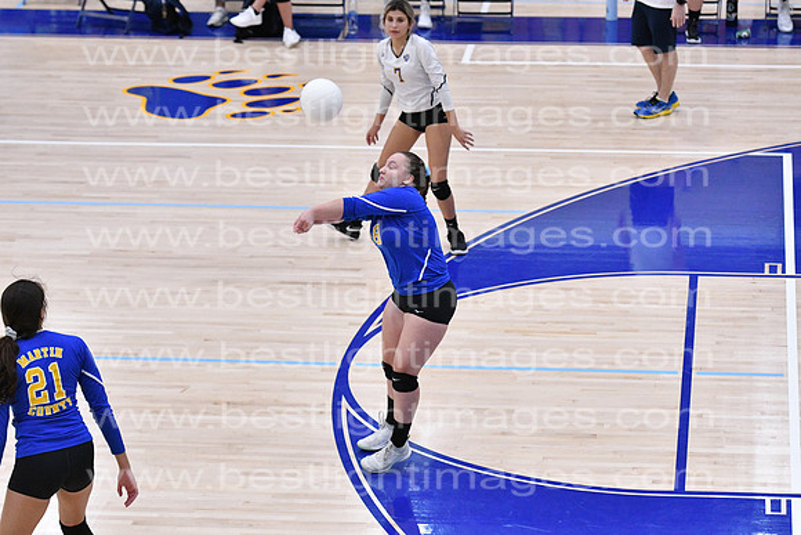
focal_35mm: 150
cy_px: 268
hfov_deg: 13.7
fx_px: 3338
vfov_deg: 9.2
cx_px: 400
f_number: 3.2
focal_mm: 100
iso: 6400
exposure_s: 1/1000
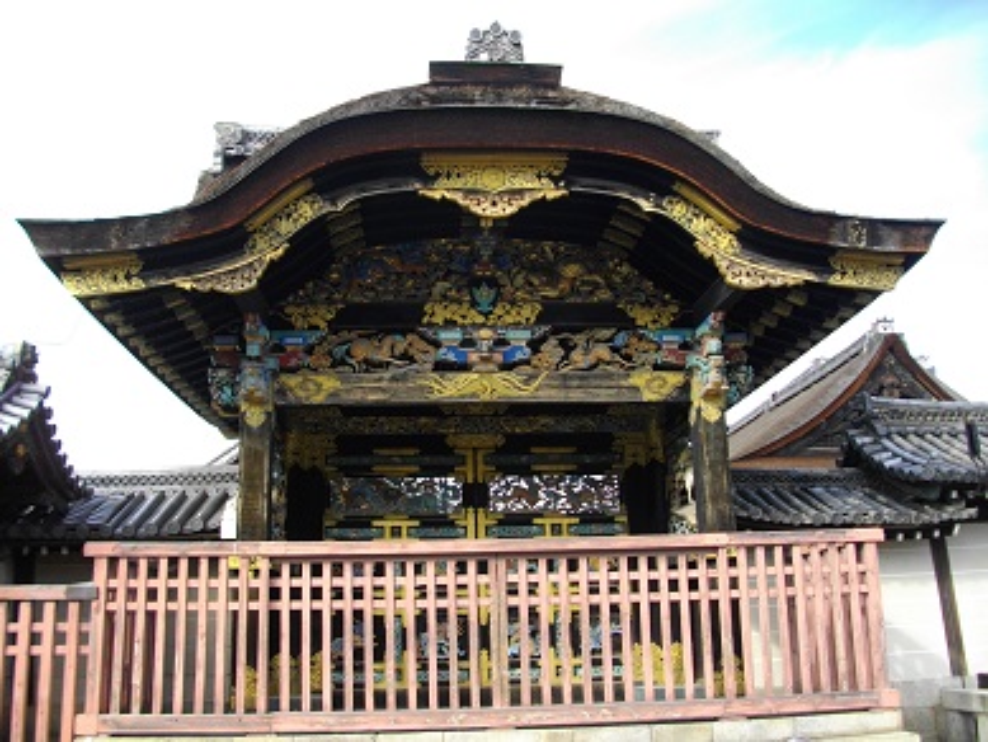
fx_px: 914
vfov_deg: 44.2
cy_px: 371
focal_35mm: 32
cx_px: 494
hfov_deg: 56.8
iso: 100
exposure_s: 1/250
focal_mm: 5.7
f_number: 2.9
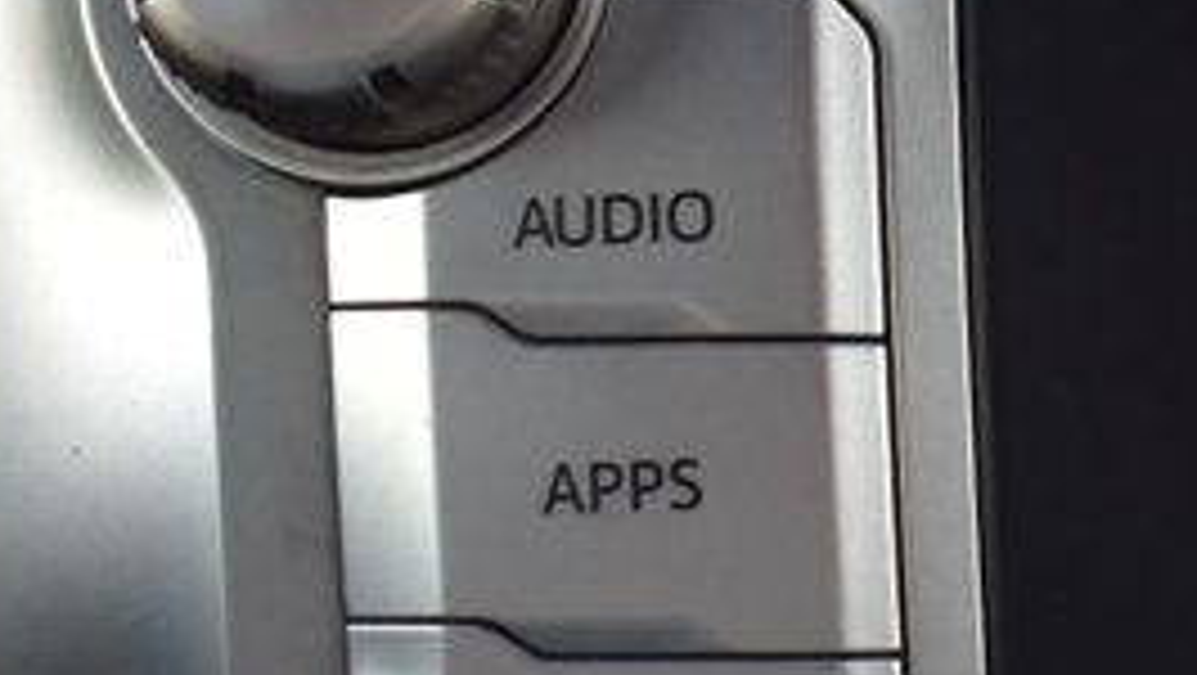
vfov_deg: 8.4
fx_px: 4605
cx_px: 2254
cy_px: 320
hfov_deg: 13.2
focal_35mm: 145
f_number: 6.3
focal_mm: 24
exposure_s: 1/15
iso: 640
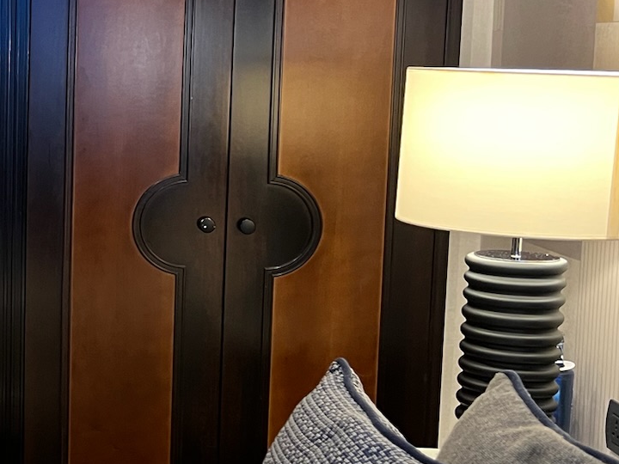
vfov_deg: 19.9
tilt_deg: -7.8
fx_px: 1323
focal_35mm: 74
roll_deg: +1.0
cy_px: 226
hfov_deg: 23.4
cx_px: -180
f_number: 1.5
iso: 250
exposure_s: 1/50
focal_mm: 5.7
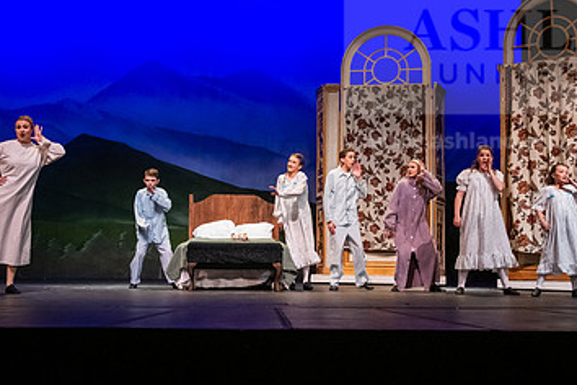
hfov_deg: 33.9
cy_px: 175
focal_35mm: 59
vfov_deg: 23.0
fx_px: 946
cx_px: 295
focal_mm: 36
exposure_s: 1/200
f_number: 3.2
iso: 5000
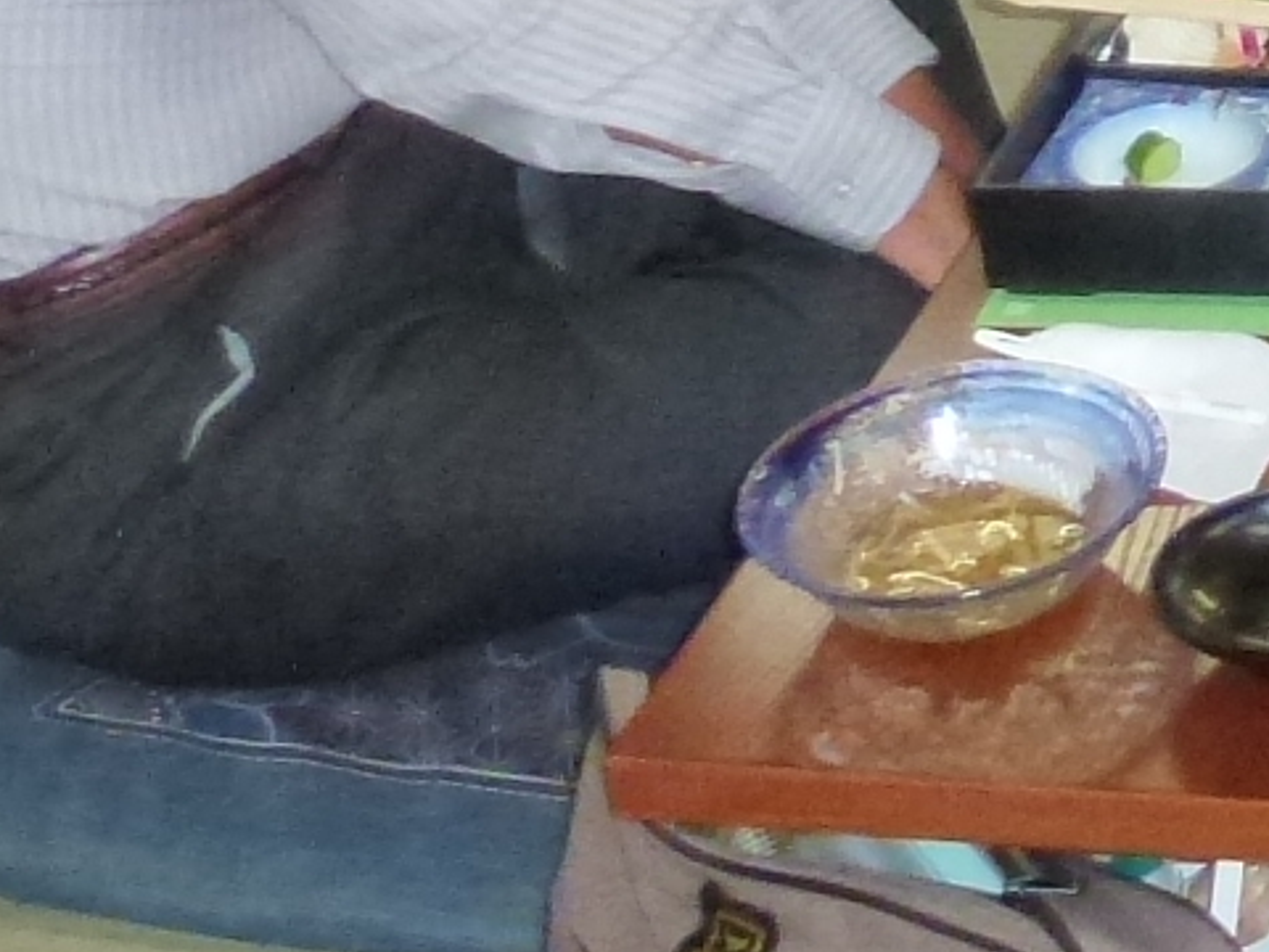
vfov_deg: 10.9
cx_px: 2382
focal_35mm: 128
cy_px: -672
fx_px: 4692
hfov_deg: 13.6
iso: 320
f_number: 3.3
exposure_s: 1/60
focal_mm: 4.3
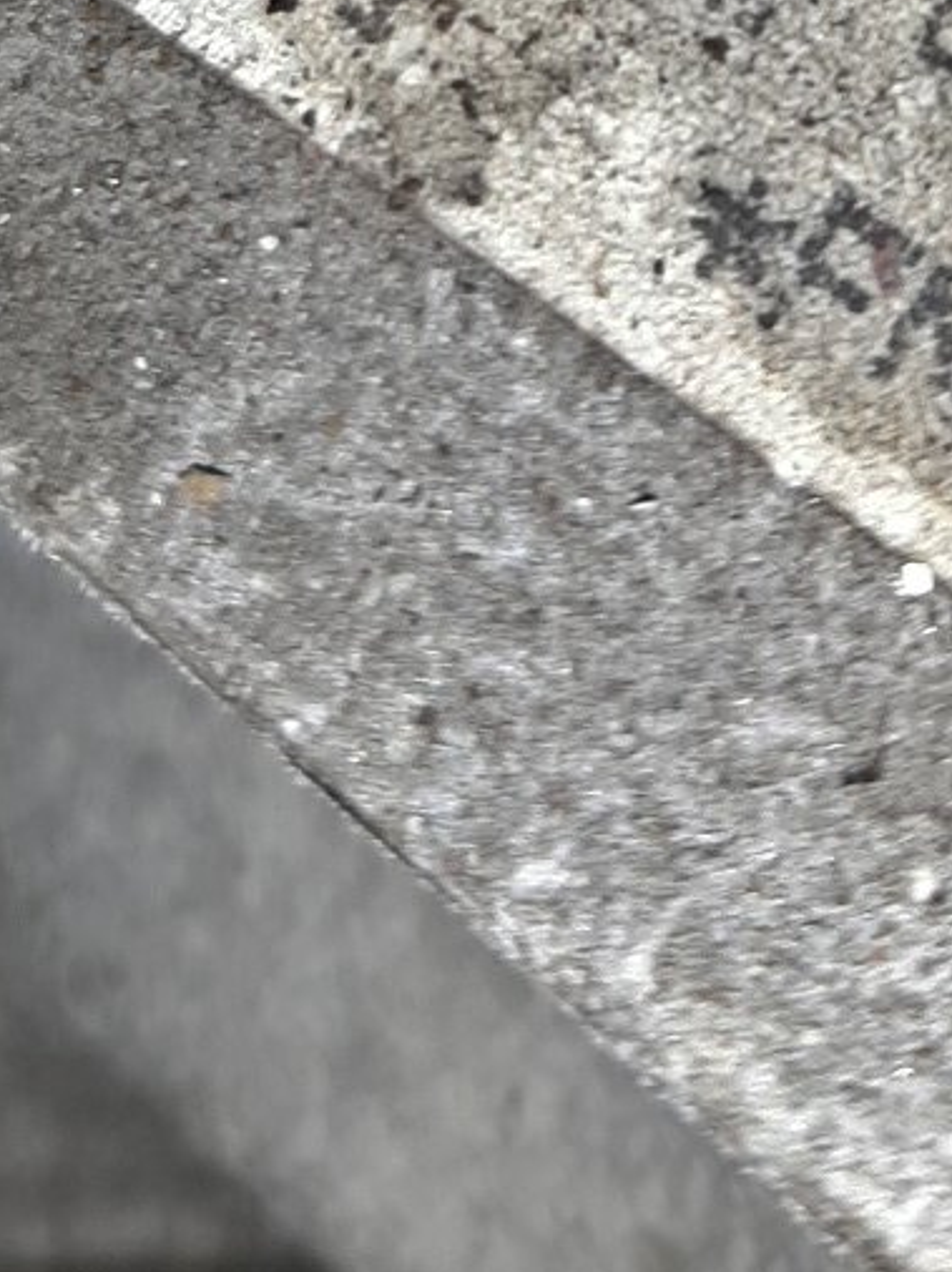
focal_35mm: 74
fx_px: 2716
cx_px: 623
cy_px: -523
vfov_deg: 22.6
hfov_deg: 19.8
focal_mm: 3.93
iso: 59
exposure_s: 1/100
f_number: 1.7
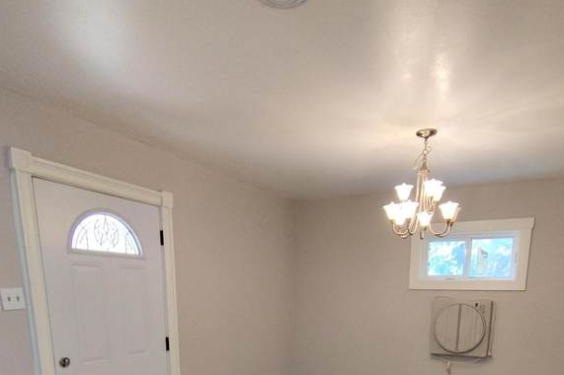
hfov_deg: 65.3
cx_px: 315
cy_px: 388
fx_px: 438
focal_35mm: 28
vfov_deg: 39.8
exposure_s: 1/40
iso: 225
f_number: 2.2
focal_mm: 2.13
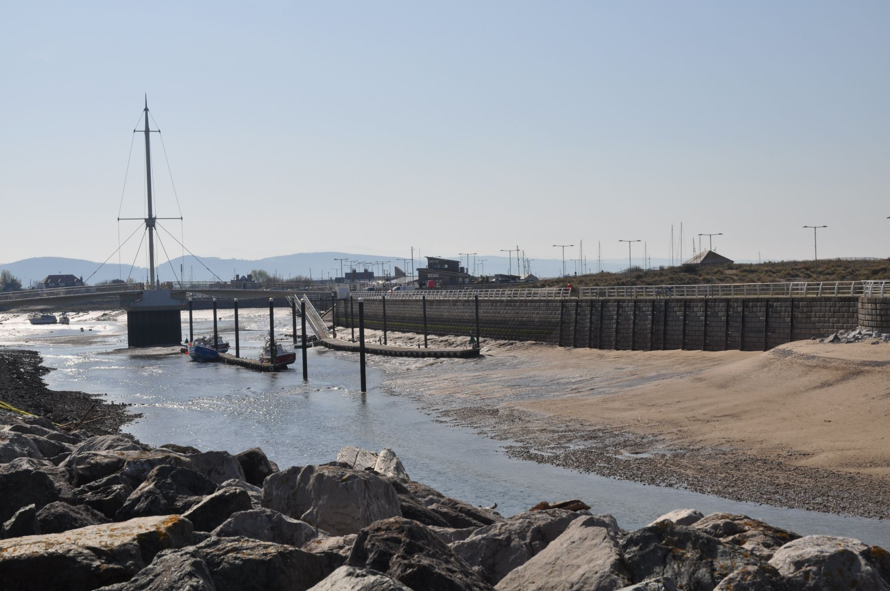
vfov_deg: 22.6
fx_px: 1481
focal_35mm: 60
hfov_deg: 33.4
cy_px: 296
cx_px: 445
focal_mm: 40
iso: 200
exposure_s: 1/500
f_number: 11
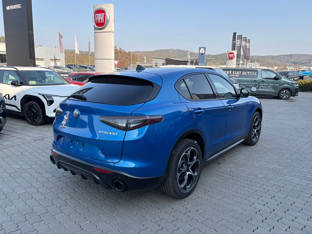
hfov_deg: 65.3
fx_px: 243
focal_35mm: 27
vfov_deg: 51.4
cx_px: 162
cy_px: 115
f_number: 1.6
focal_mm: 5.96
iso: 50
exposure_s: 1/1001
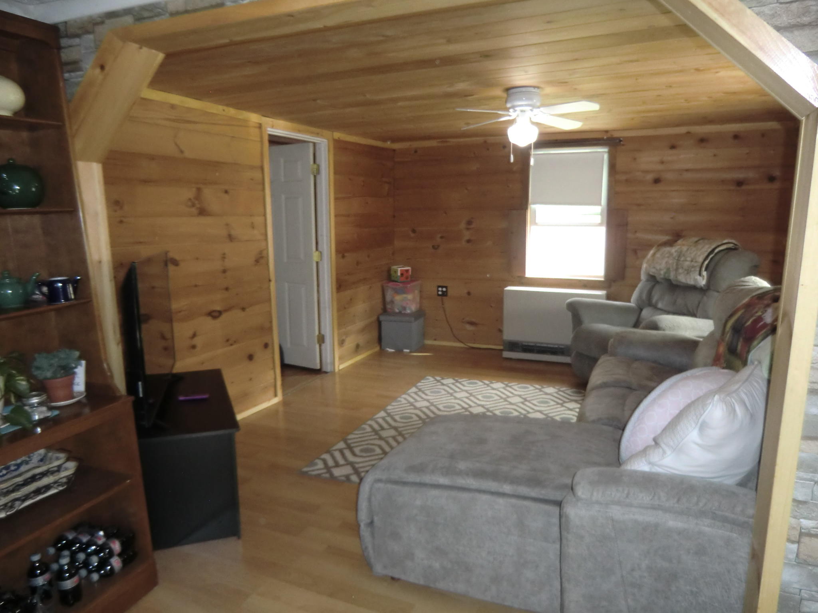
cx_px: 409
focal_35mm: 24
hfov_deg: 71.6
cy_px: 306
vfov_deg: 56.8
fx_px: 567
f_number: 3.2
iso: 400
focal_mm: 4.3
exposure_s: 1/60
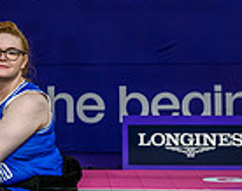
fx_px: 1596
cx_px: -163
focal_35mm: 224
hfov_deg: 8.4
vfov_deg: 6.8
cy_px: 9
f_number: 4
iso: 3200
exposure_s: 1/2000
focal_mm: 47
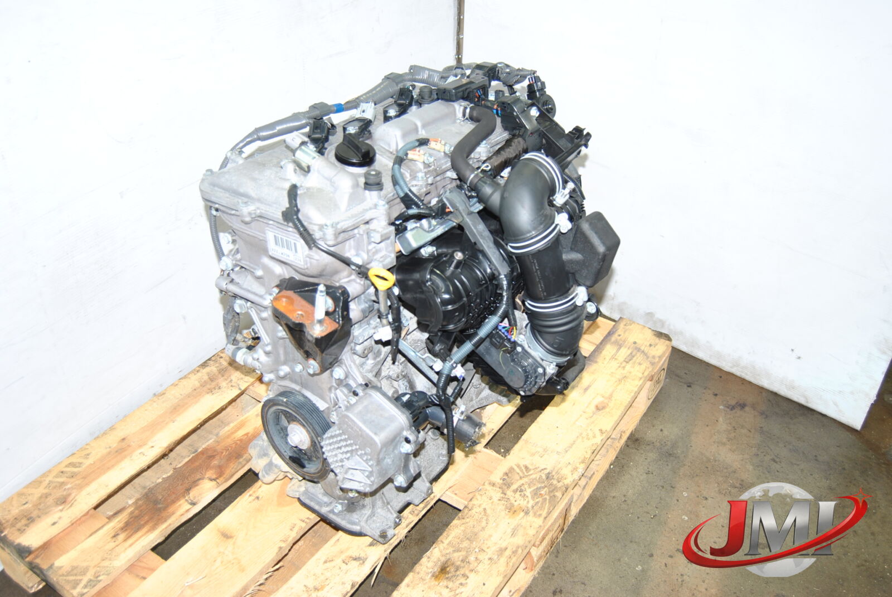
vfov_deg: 40.1
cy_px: 298
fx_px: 819
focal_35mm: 33
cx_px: 446
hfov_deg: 57.2
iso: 100
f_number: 3.5
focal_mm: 22
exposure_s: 1/60
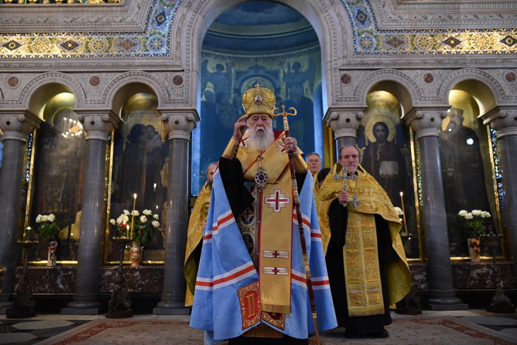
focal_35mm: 31
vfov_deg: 42.4
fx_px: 445
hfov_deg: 60.3
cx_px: 258
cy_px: 172
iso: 3200
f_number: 3.2
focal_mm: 31
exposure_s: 1/60
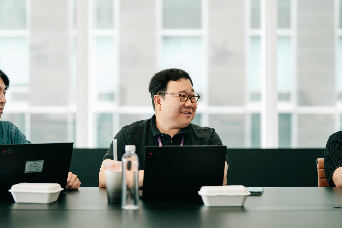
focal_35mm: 81
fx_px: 769
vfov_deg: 16.8
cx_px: 188
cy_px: 75
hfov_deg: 25.1
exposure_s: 1/400
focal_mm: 50
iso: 400
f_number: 1.2
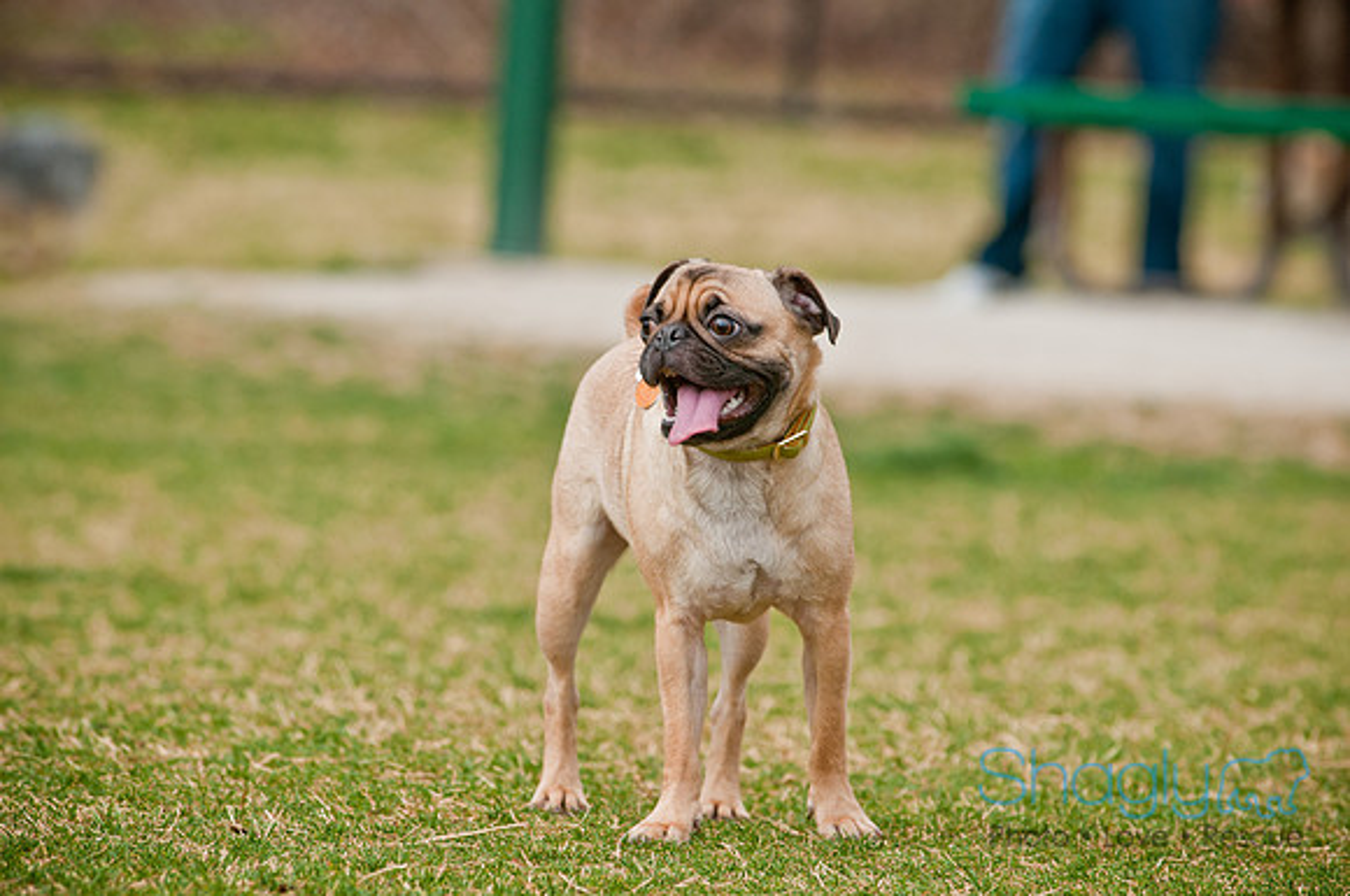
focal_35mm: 300
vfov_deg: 4.6
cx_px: 675
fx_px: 11234
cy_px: 448
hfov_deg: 6.9
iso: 200
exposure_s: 1/640
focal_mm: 200
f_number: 5
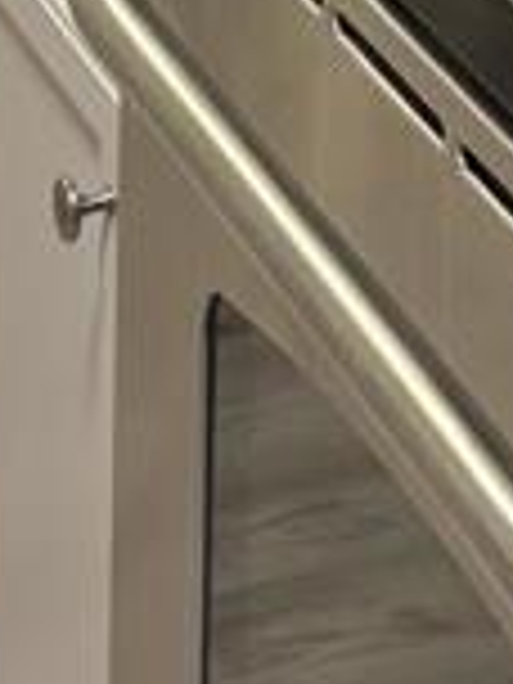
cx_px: 652
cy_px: -1260
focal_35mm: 175
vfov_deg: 9.3
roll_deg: -0.9
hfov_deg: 8.4
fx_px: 3458
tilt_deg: -3.8
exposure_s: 1/60
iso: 160
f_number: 1.6
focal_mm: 5.96
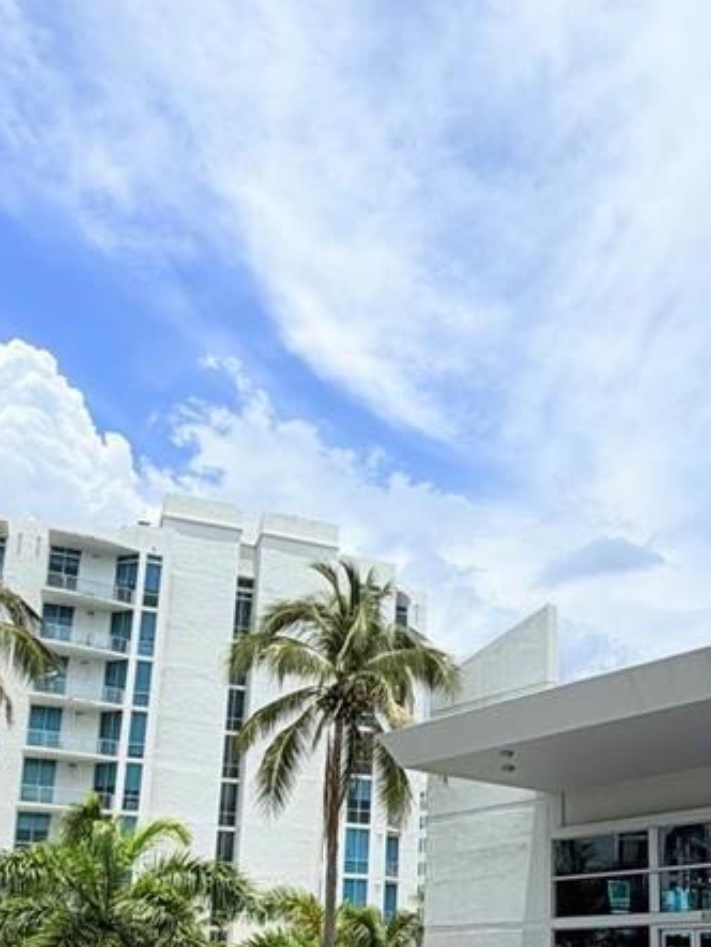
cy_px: 752
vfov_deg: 46.5
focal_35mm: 38
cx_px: 561
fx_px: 1040
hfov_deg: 36.6
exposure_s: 1/1795
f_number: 2.2
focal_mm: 2.22
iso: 20
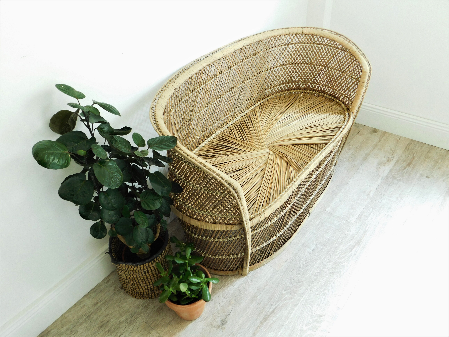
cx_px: 224
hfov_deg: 63.4
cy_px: 168
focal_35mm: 28
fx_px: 363
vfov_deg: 49.7
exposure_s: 1/4
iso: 125
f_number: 3.2
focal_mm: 4.9
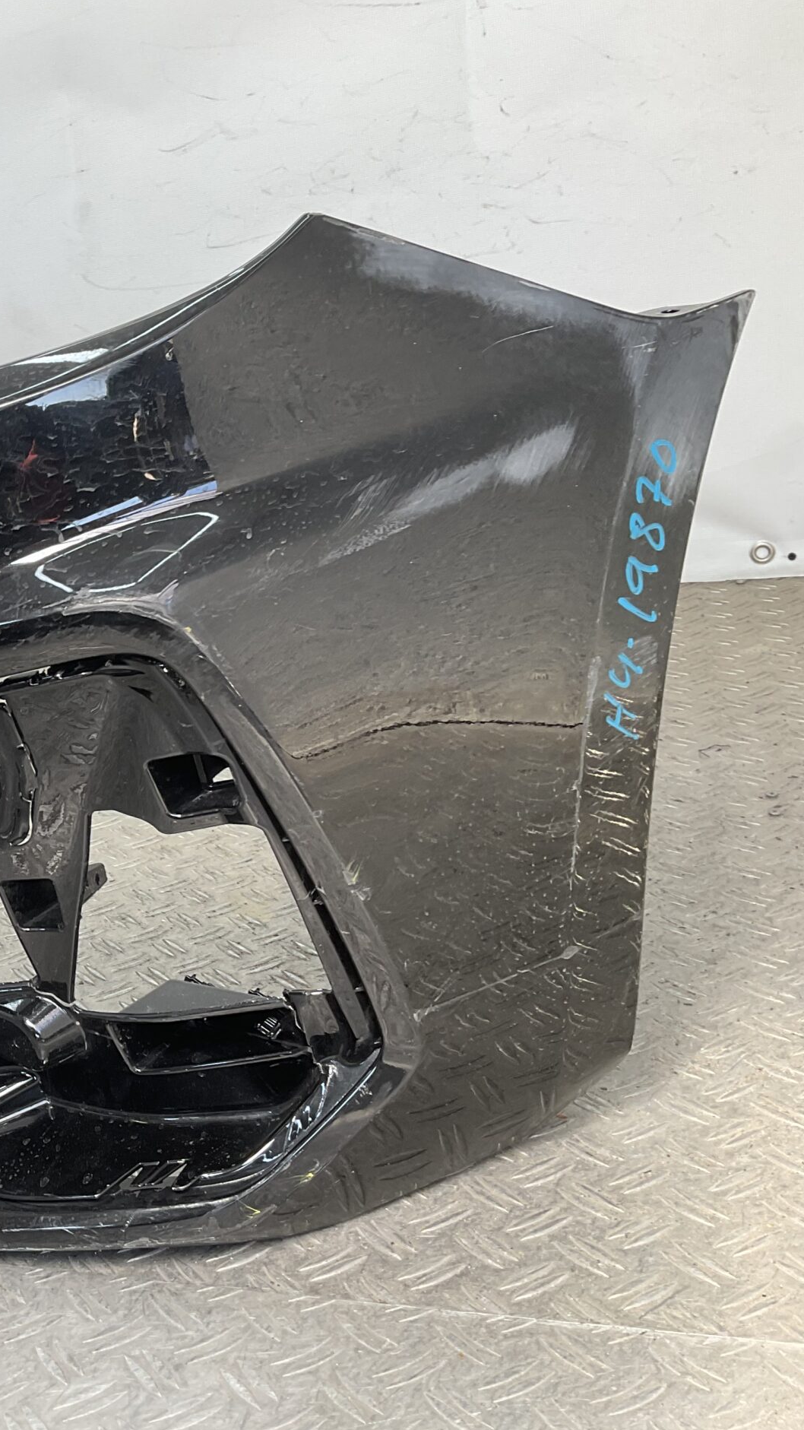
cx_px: -90
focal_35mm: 43
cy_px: 728
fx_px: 1630
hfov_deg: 25.6
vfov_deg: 47.4
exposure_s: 1/115
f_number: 1.8
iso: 16
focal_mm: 3
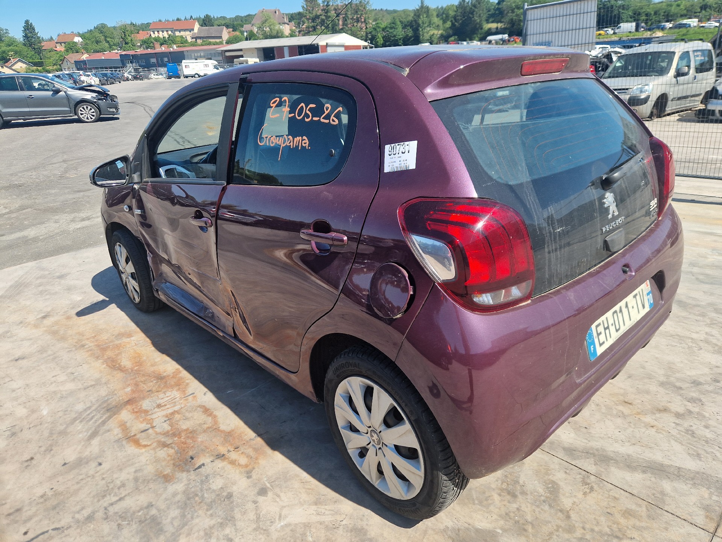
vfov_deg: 58.9
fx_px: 480
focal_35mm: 23
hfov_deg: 73.9
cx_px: 361
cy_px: 271
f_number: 1.8
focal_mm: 5.4
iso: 50
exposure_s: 1/909
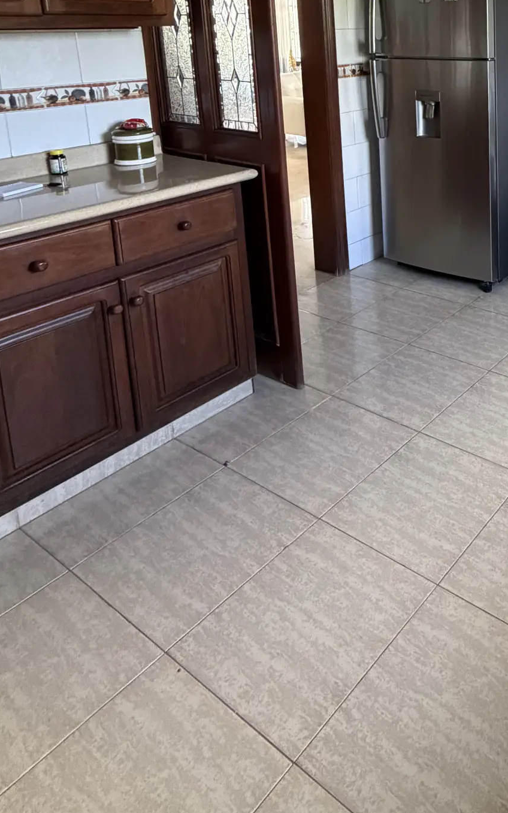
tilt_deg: -9.3
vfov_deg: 59.6
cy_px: 131
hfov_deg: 37.7
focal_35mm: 28
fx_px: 620
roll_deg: -0.5
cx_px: 549
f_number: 2.2
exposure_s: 1/69
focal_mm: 2.22
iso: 320
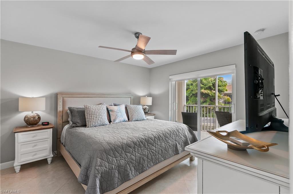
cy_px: 97
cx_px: 146
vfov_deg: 77.1
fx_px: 122
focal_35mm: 15
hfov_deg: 100.5
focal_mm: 10
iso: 200
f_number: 5.6
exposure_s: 1/13
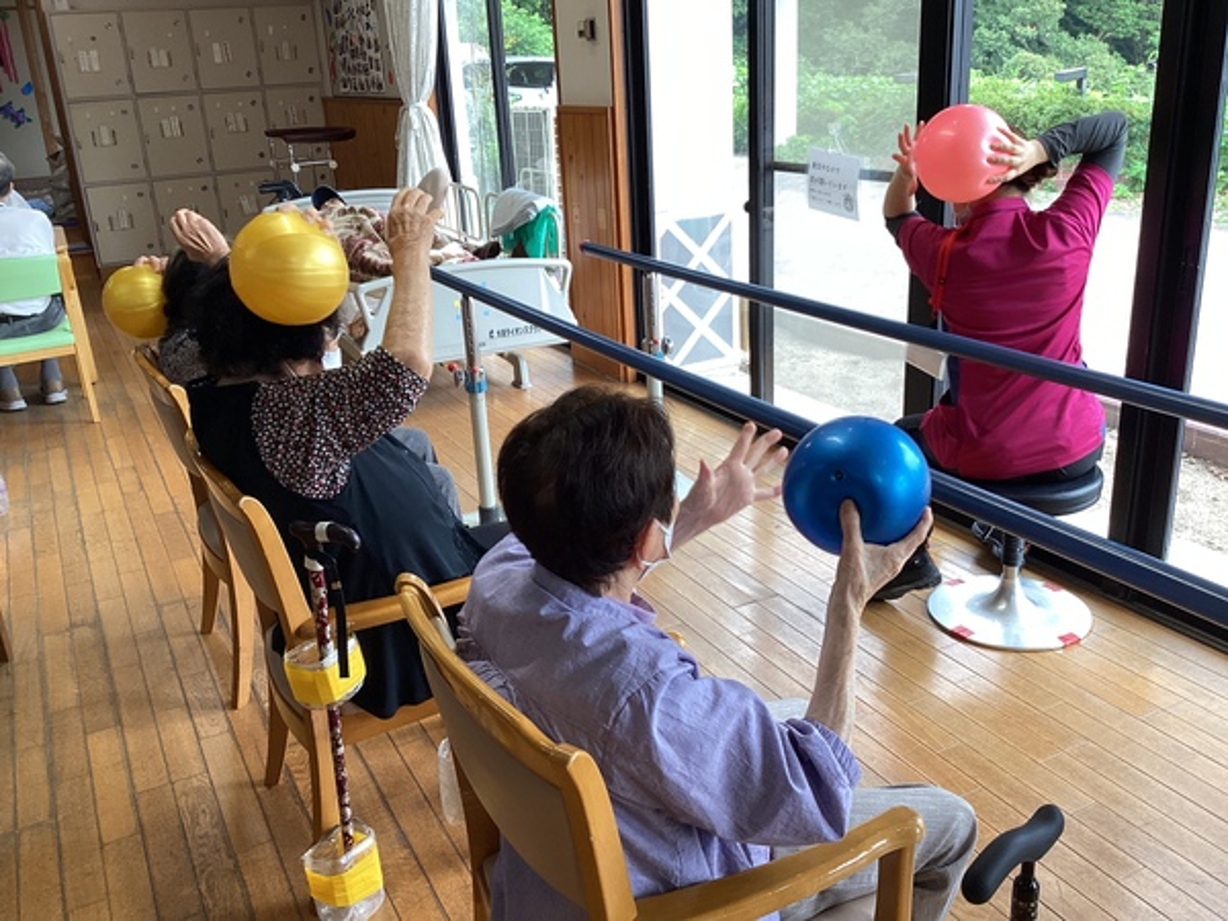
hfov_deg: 58.4
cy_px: 460
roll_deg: +3.3
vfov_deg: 45.4
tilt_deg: -20.3
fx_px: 1100
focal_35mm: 31
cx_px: 614
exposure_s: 1/100
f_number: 2.4
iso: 80
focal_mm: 3.3
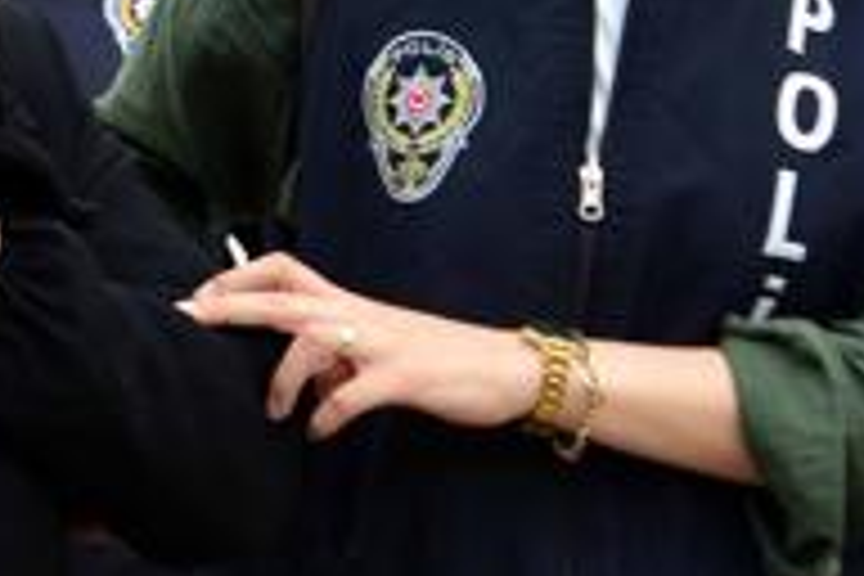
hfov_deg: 7.3
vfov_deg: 4.9
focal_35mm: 281
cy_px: 272
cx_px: -234
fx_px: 6743
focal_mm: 70
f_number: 5.6
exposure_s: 1/800
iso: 500
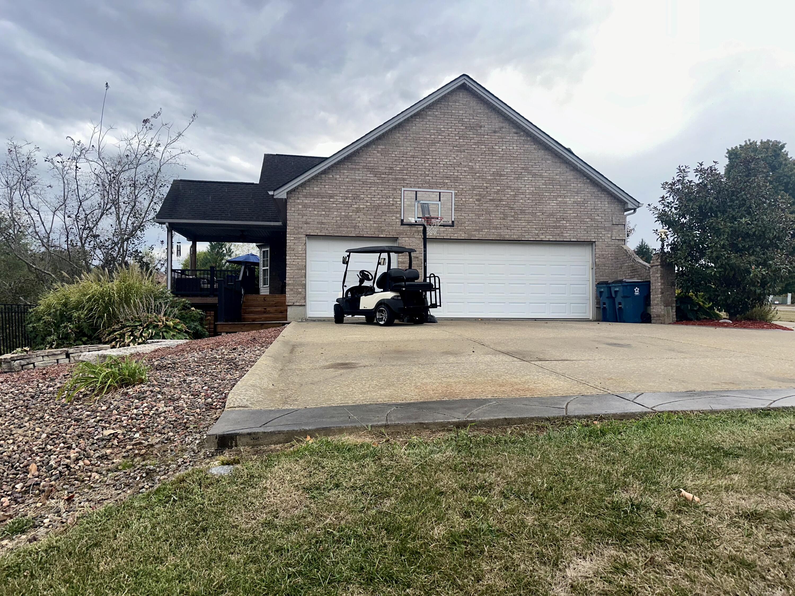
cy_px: 298
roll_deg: -0.5
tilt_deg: +2.5
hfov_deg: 71.6
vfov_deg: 56.8
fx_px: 551
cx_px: 398
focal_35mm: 24
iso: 64
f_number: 1.78
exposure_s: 1/473
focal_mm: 6.86
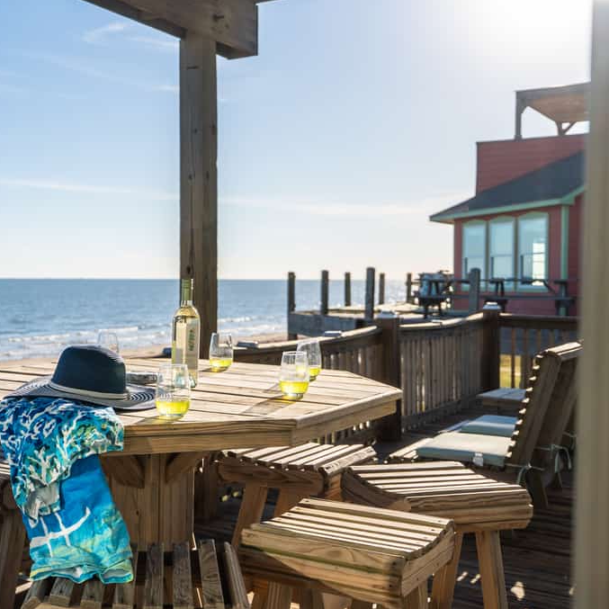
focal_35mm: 45
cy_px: 306
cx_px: 195
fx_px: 896
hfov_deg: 37.1
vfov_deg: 37.6
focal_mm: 35
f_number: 4
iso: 640
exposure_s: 1/8000
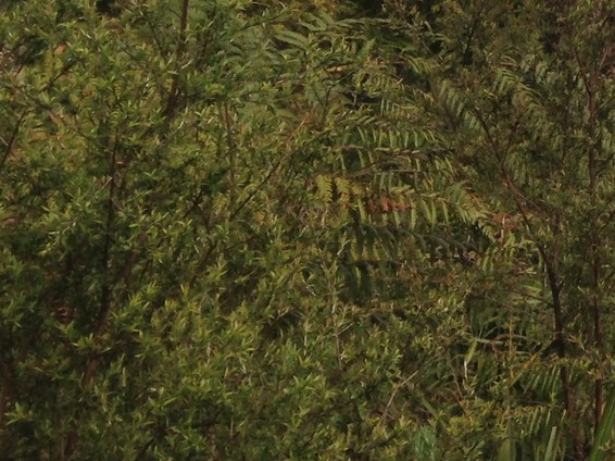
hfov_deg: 16.4
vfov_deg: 12.4
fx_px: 1989
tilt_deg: -8.1
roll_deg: +0.3
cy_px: -282
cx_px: 861
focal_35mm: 112
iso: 50
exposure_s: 1/1642
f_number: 2.4
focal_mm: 4.12
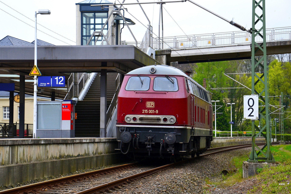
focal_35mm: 87
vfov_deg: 15.7
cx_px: 146
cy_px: 97
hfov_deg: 23.4
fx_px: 703
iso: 400
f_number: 9
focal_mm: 58
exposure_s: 1/125
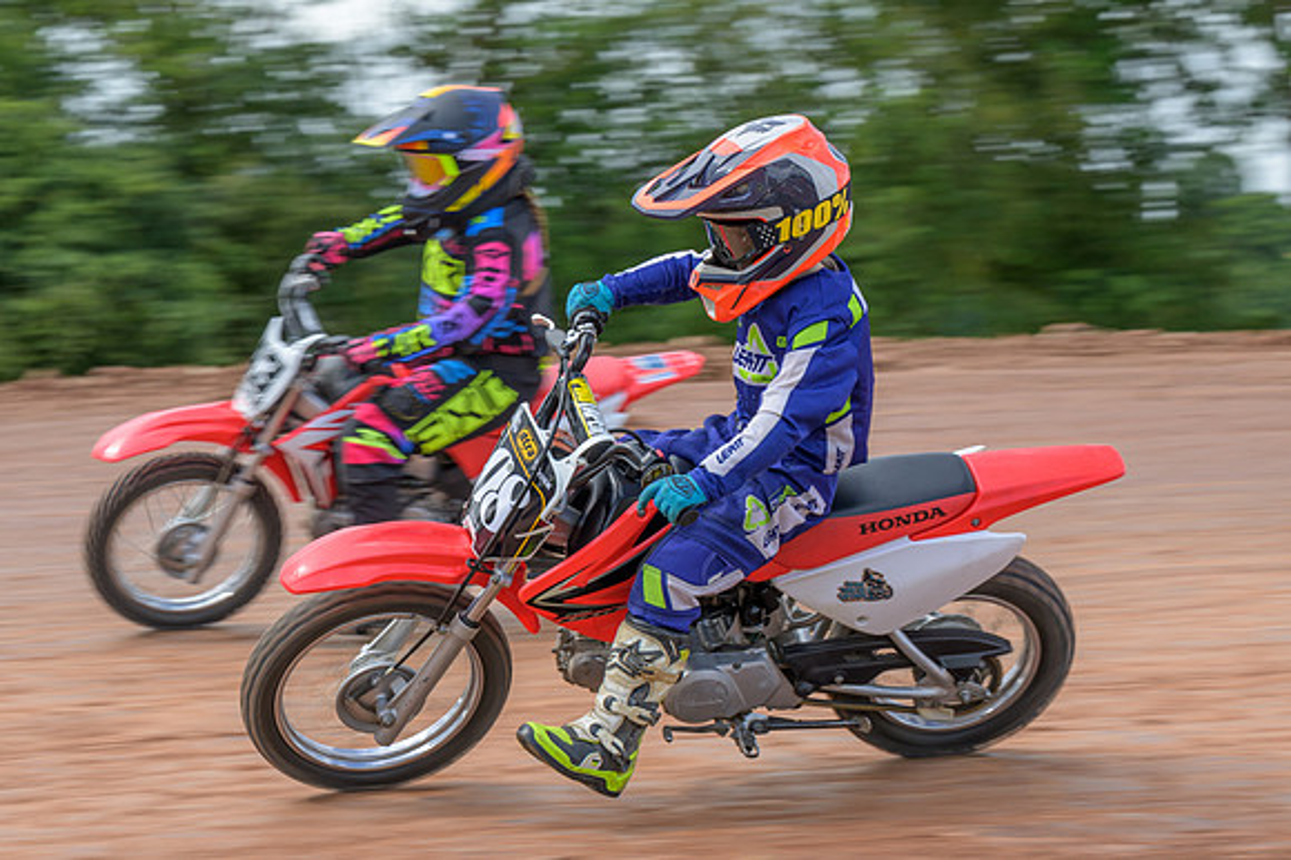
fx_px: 3763
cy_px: 430
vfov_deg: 13.0
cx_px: 646
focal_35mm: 105
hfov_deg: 19.5
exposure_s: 1/160
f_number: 8
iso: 140
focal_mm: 70
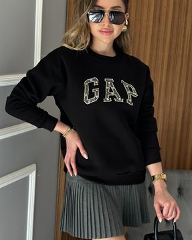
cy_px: 121
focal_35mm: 68
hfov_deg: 22.5
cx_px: 110
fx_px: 482
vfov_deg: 27.9
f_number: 1.78
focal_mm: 6.86
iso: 80
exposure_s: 1/186
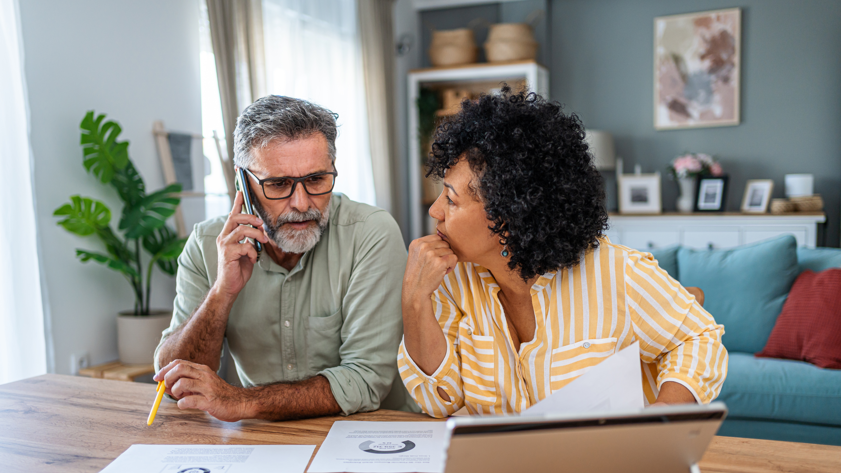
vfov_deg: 31.9
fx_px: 825
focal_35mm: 37
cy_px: 280
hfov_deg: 54.0
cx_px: 421
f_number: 1.8
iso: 250
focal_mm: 35
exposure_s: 1/250
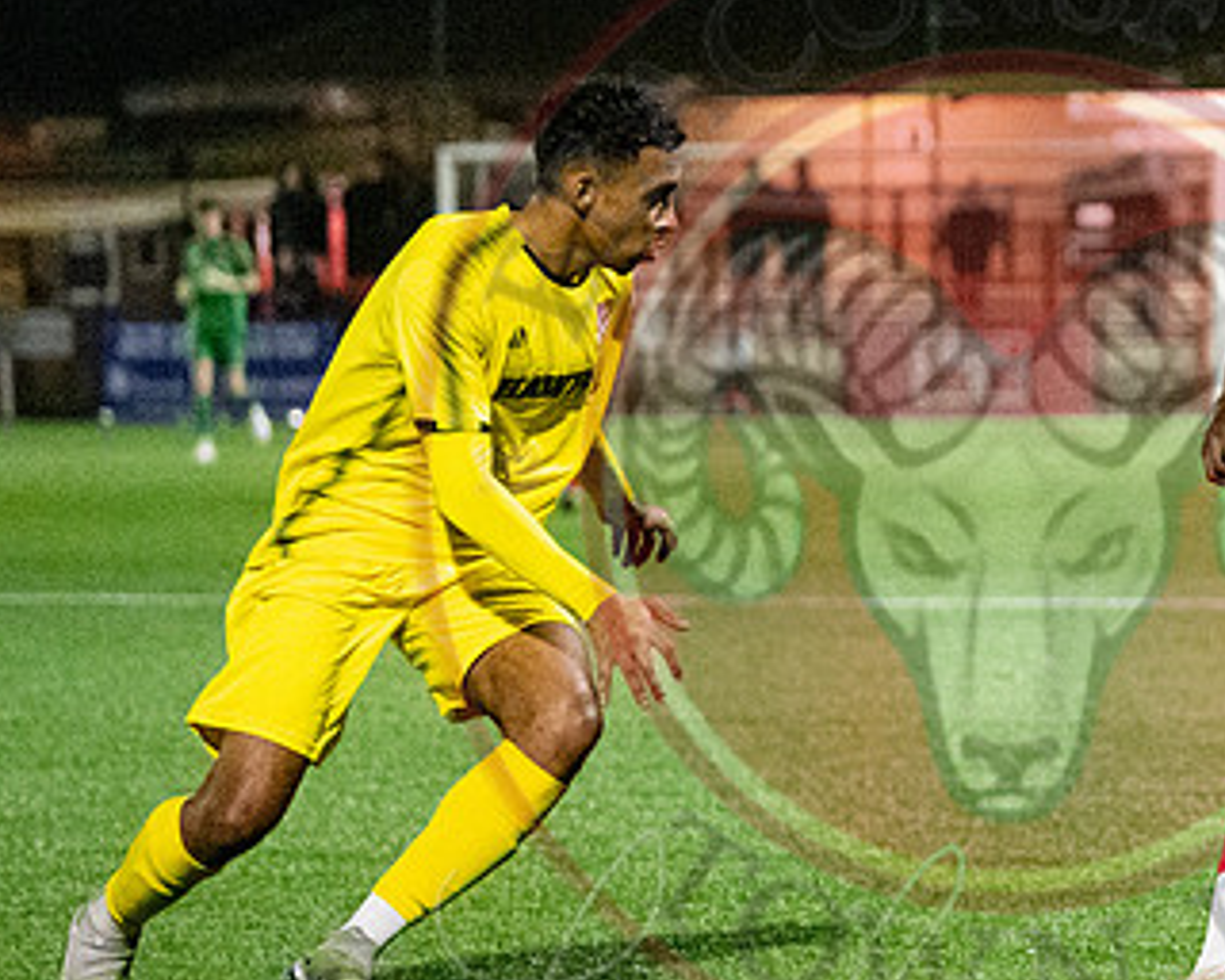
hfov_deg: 6.9
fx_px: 10043
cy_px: 601
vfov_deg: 5.6
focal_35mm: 277
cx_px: 1846
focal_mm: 92
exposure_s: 1/1000
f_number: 2.8
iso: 8000
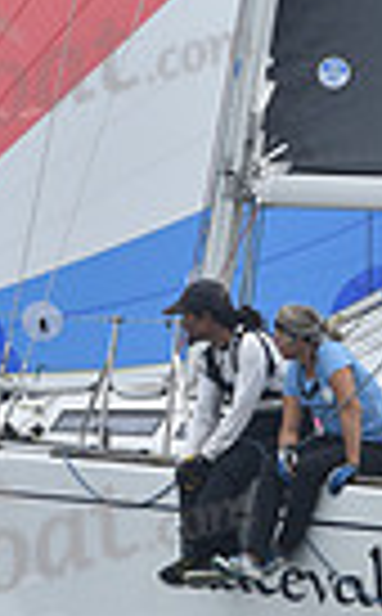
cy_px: 277
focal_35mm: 303
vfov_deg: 6.9
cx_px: 490
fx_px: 5074
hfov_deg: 4.3
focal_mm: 70
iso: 250
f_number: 9
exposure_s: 1/800
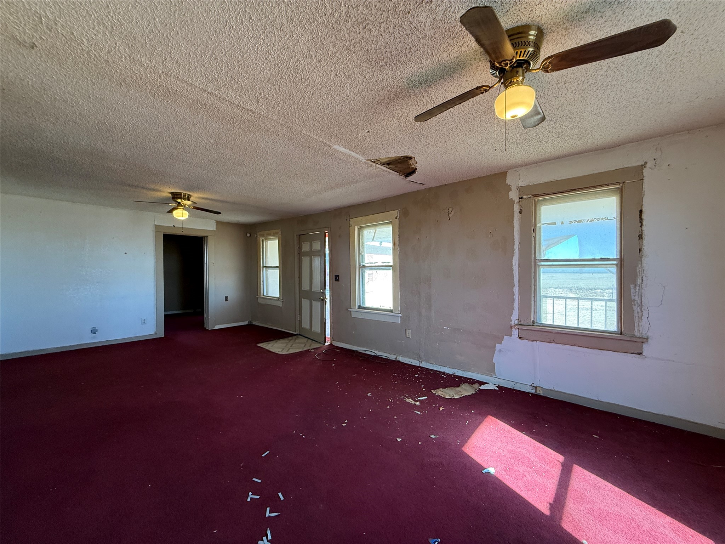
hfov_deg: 102.1
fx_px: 293
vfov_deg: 85.7
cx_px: 362
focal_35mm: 14
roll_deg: +0.4
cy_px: 272
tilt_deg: +0.6
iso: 200
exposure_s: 1/99
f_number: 2.2
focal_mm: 2.22
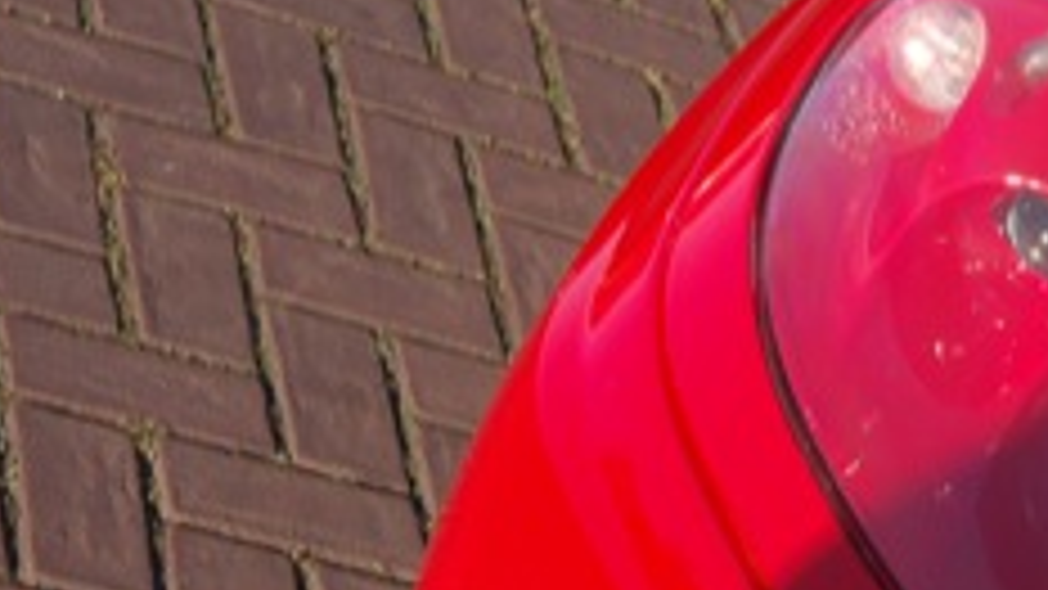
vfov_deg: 7.4
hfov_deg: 13.0
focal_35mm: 164
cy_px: 191
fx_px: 4557
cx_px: 1017
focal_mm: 38
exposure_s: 1/200
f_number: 7.1
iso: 200
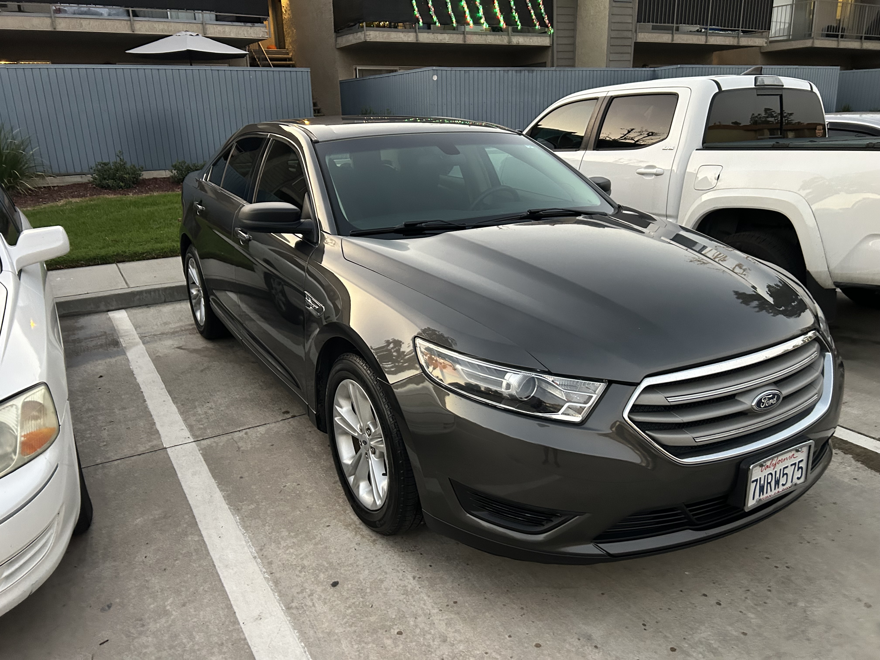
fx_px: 661
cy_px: 330
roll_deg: +2.3
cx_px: 440
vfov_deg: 53.1
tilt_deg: -17.4
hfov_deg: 67.3
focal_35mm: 26
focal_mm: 5.7
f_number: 1.5
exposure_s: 1/35
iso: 500
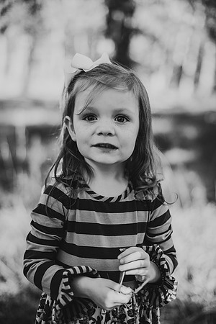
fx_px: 450
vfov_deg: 39.6
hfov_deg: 27.0
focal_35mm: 50
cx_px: 108
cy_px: 162
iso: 200
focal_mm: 50
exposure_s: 1/1250
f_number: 2
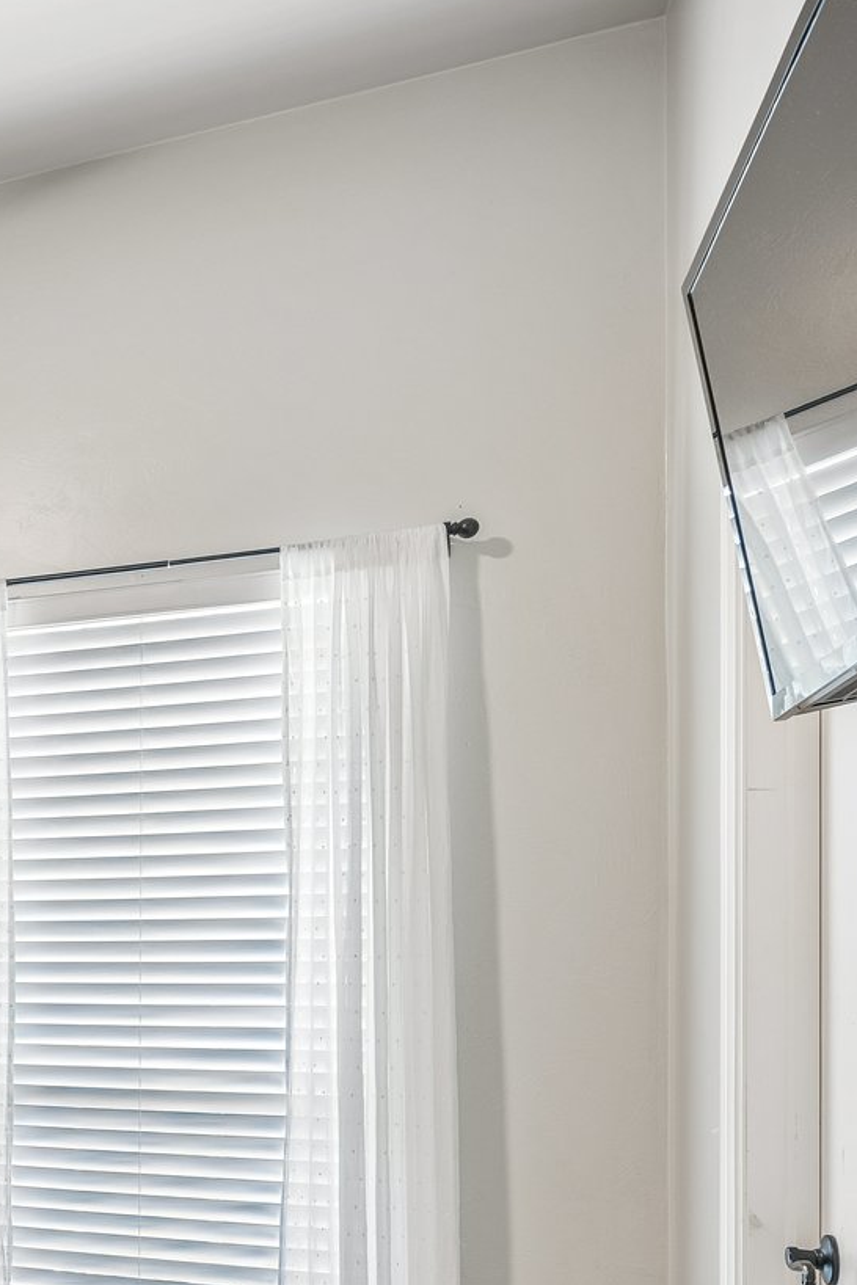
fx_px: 1428
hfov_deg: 25.7
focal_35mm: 40
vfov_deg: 46.8
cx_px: -399
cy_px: 953
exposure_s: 1/1.67
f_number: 8
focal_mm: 16
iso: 200
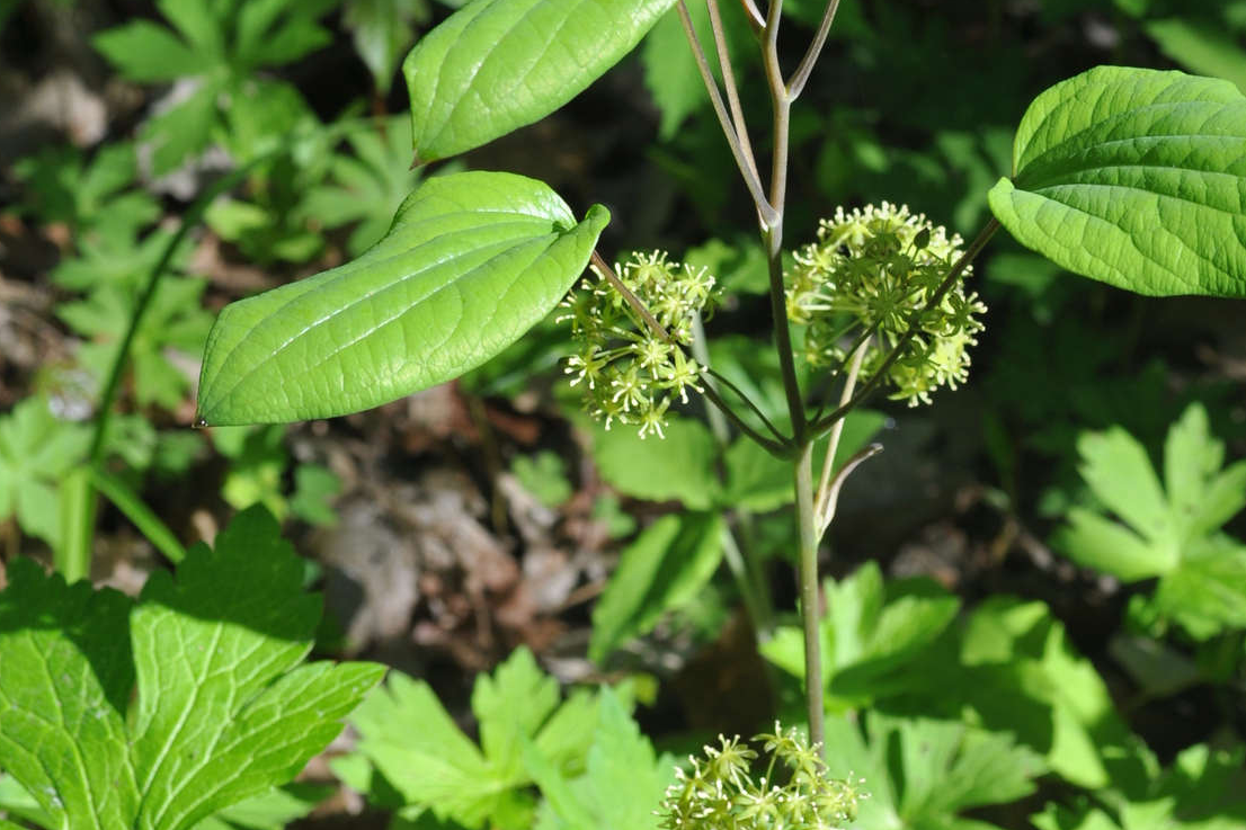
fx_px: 3841
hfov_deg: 18.4
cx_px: 758
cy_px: -78
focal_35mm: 111
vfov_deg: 12.1
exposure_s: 1/160
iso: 200
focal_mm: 40
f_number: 8
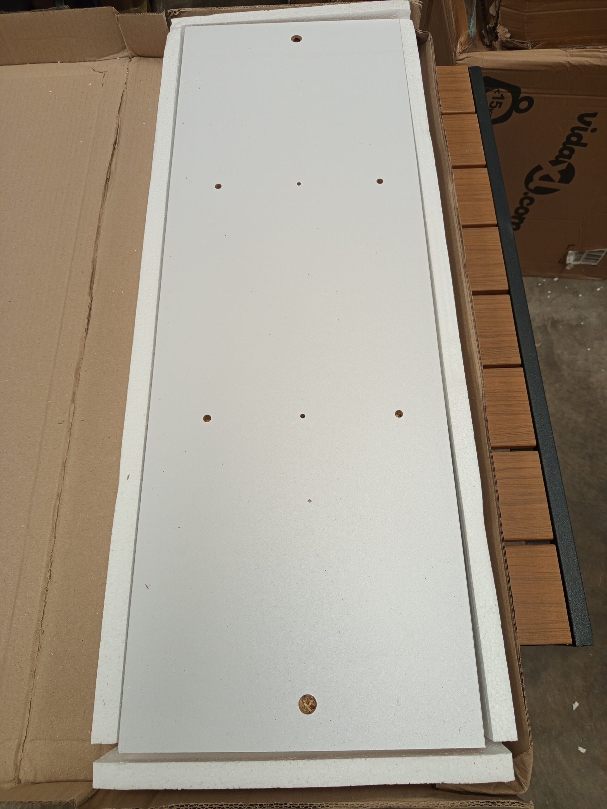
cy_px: 404
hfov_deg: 56.8
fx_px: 561
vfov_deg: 71.6
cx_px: 304
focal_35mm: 24
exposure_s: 1/100
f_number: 1.7
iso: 101
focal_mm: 5.24
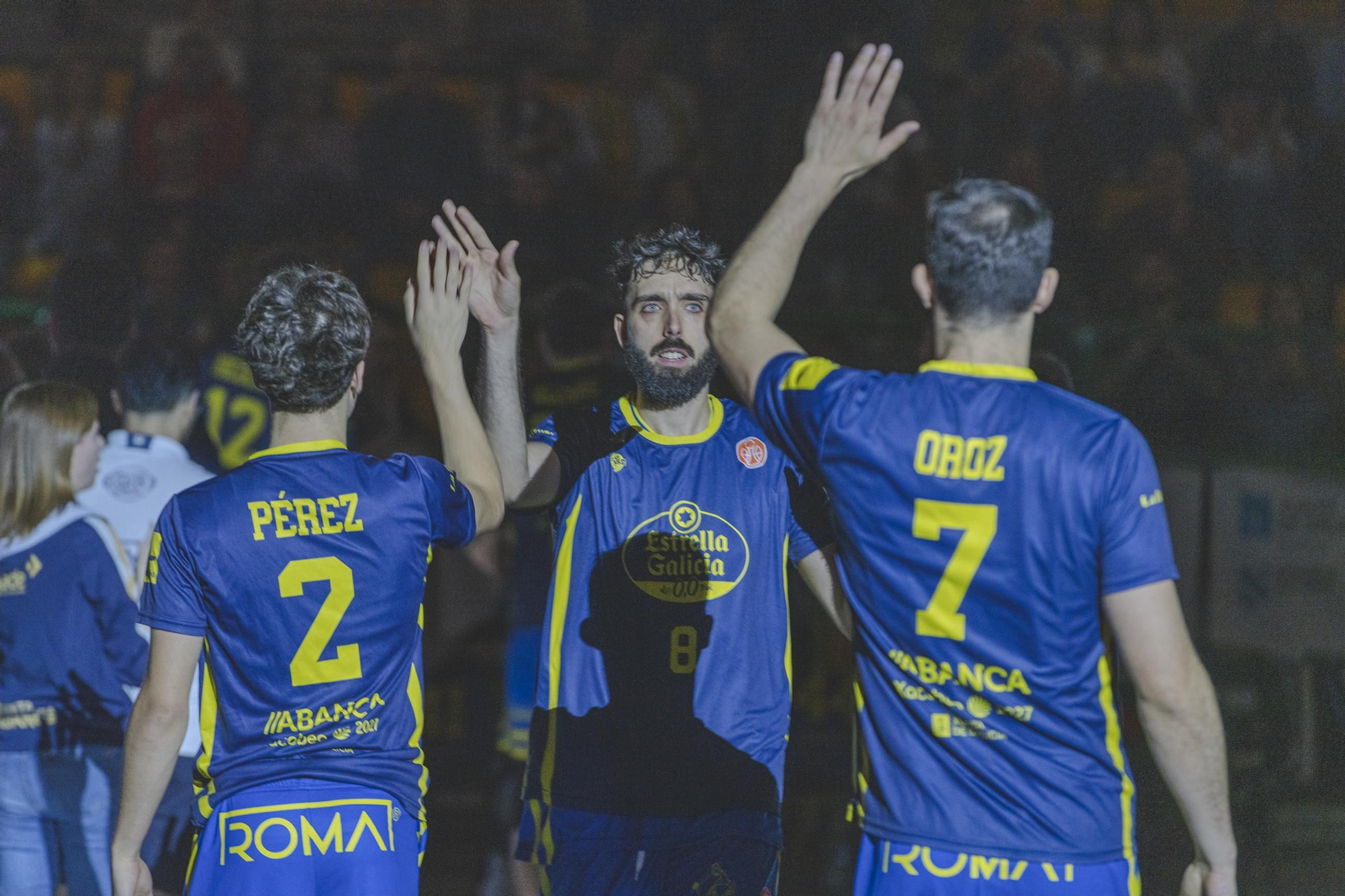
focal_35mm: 200
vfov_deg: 6.9
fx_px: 7470
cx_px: 672
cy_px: 448
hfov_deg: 10.3
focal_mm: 200
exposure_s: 1/200
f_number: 3.5
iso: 1600
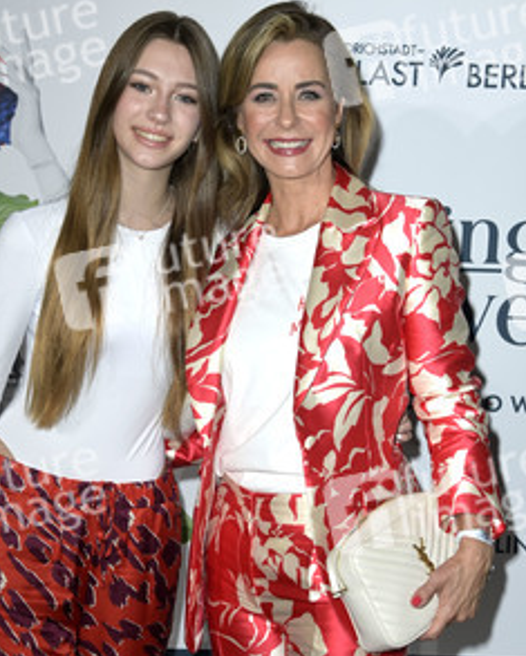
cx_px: 235
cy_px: 390
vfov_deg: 21.9
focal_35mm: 87
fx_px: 1690
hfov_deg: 17.7
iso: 640
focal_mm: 68
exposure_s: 1/250
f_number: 6.3
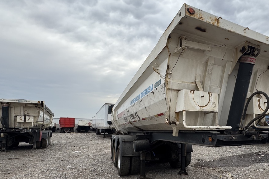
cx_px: 186
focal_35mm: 23
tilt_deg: +6.5
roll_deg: -0.3
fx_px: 172
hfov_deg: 73.0
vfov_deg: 54.6
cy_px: 110
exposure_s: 1/556
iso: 40
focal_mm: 2.22
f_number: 2.2
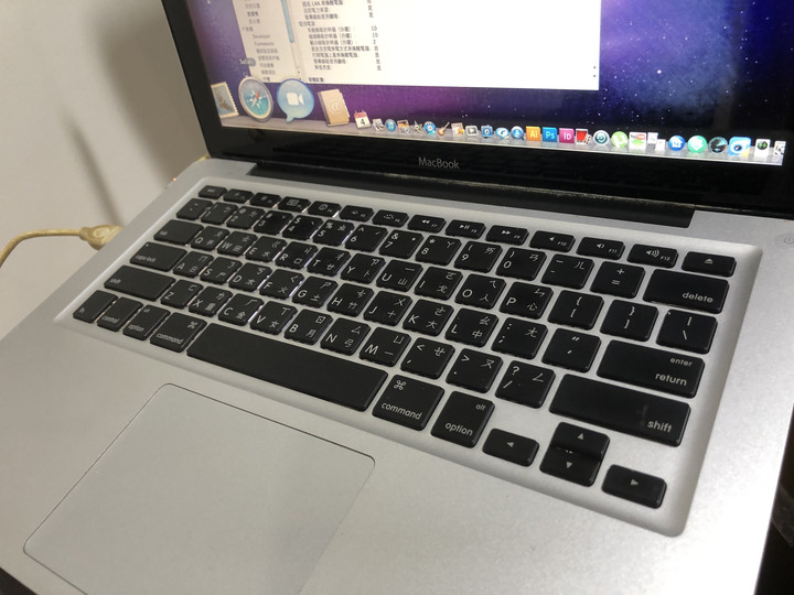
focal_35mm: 28
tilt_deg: -42.5
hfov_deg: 63.4
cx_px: 397
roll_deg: +23.9
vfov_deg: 49.7
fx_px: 642
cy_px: 298
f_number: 1.8
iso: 50
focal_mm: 4
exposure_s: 1/15
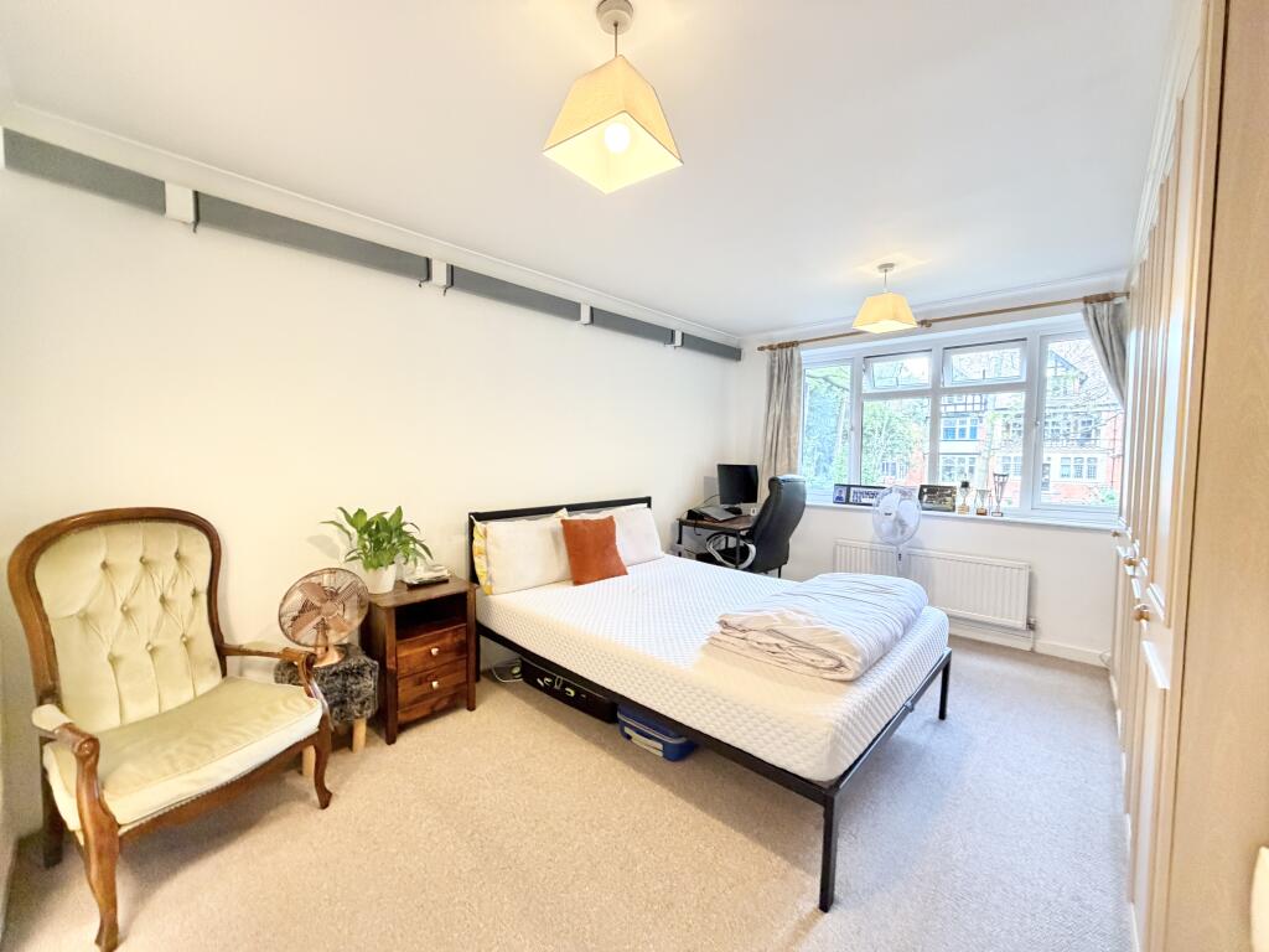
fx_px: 513
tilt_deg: -3.9
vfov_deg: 85.7
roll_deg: -1.2
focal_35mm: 14
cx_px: 634
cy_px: 476
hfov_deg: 102.1
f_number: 2.2
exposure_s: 1/50
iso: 640
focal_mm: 2.22
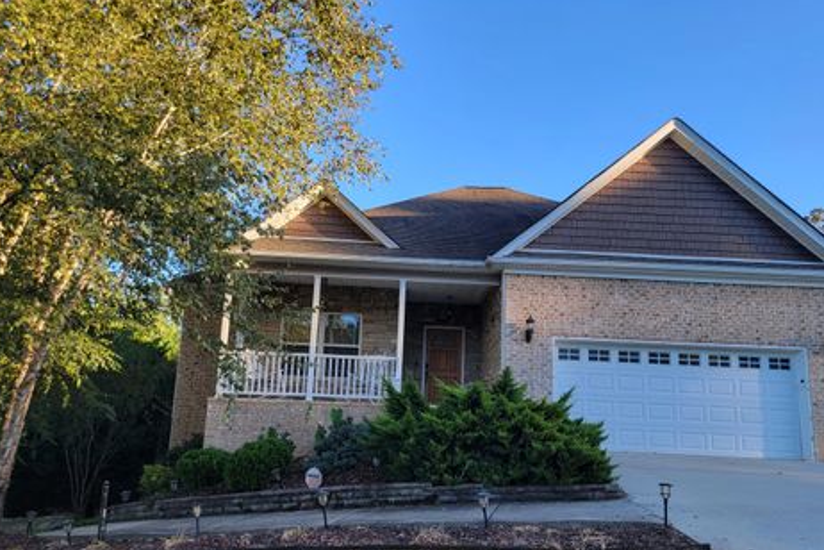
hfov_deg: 67.4
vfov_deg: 47.7
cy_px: 328
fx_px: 618
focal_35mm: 27
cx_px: 417
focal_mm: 6.7
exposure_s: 1/122
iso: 16
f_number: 1.8
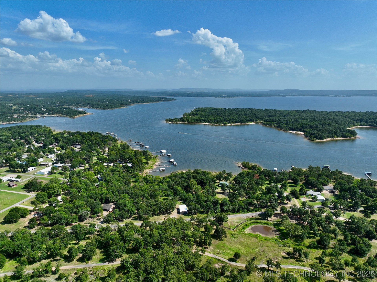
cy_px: 141
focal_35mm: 24
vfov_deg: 56.8
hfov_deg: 71.6
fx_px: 261
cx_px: 188
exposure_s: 1/2000
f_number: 2.8
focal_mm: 12.29
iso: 100
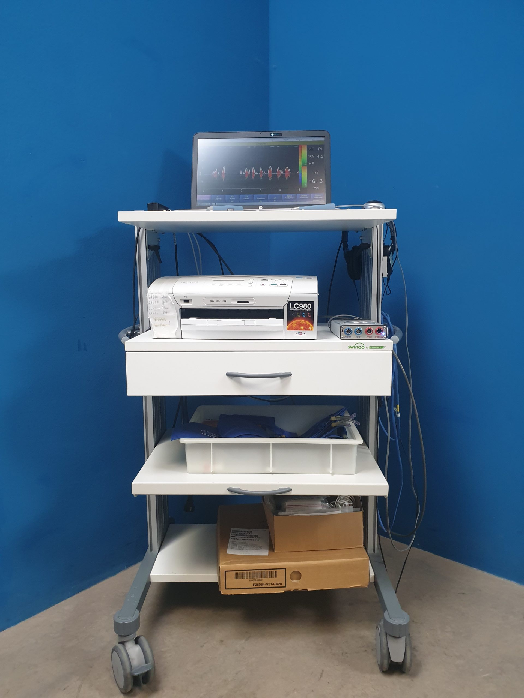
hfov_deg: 53.1
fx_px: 525
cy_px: 349
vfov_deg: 67.3
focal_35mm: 26
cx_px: 262
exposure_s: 1/50
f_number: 2.4
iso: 250
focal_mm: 4.3
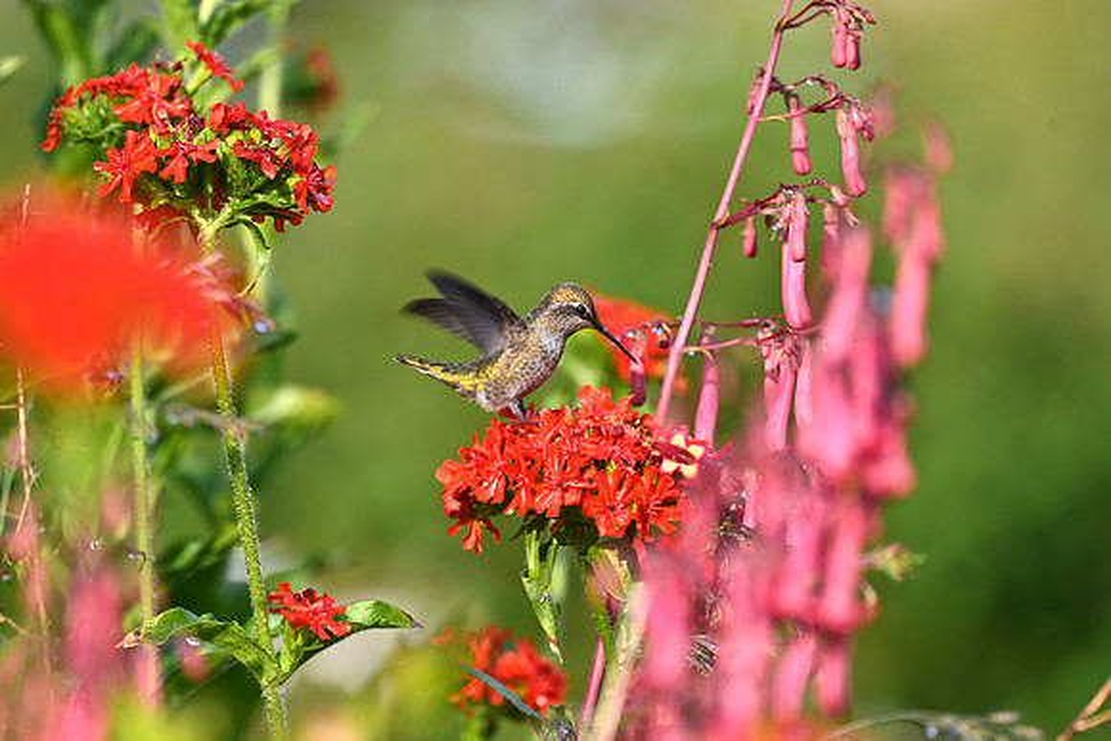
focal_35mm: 600
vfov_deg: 2.3
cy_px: 370
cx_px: 556
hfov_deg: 3.4
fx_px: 18520
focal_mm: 600
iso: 64
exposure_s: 1/160
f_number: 6.3
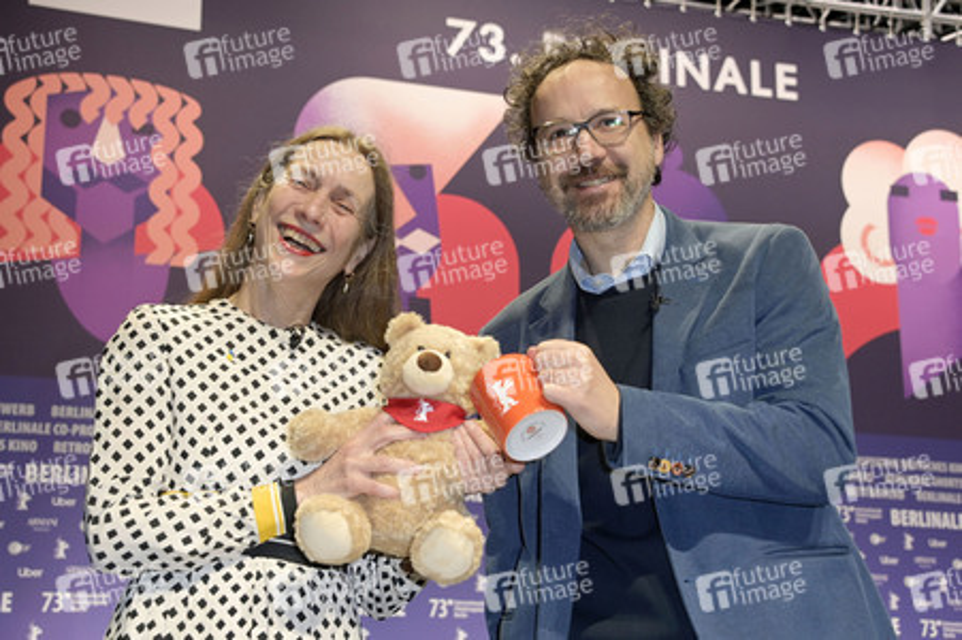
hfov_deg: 38.2
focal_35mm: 52
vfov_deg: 26.0
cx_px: 481
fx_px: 1388
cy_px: 320
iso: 2000
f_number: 5.6
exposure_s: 1/100
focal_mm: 52
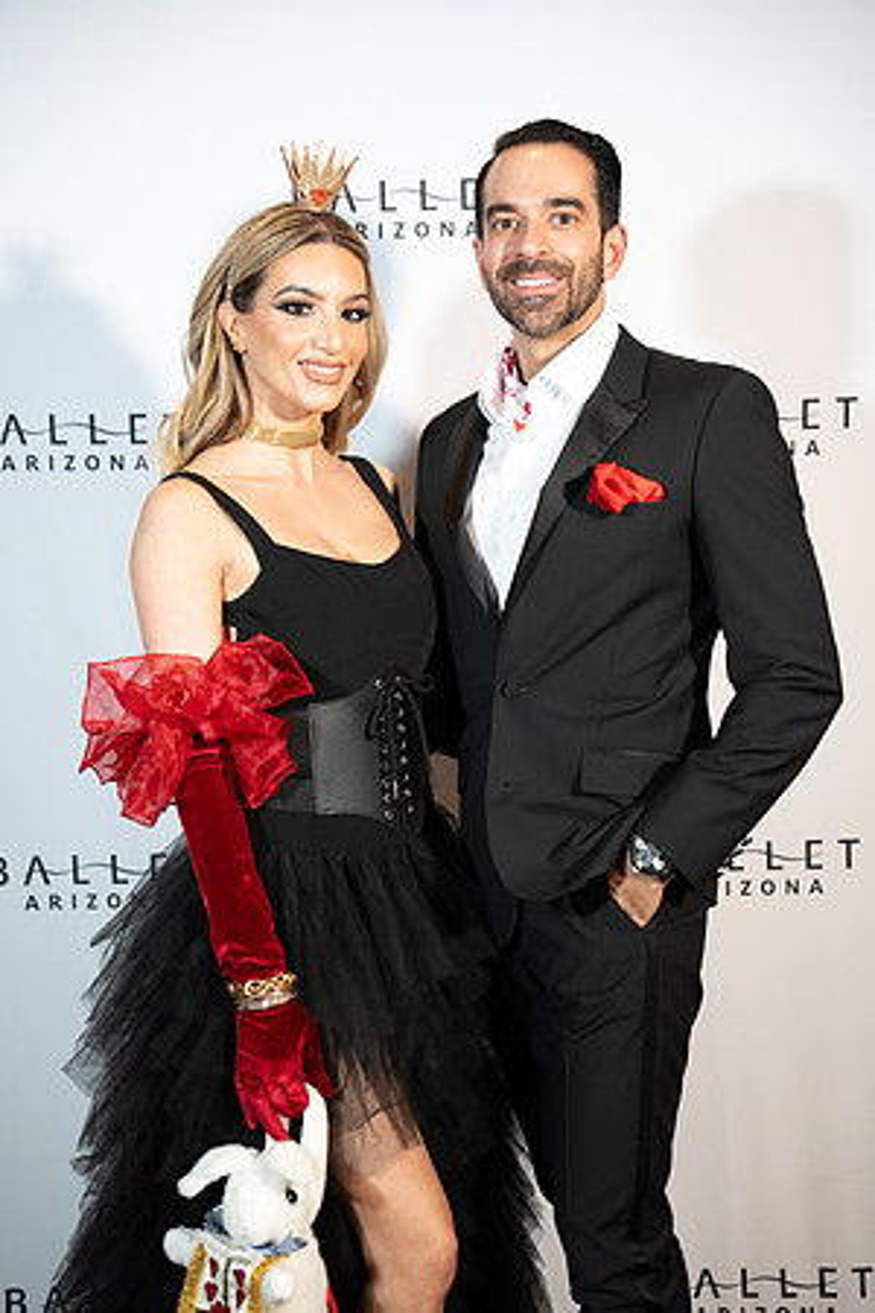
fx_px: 2133
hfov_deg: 23.2
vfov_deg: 34.2
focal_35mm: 58
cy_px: 656
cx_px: 438
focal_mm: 58.5
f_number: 2.8
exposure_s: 1/160
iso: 1600
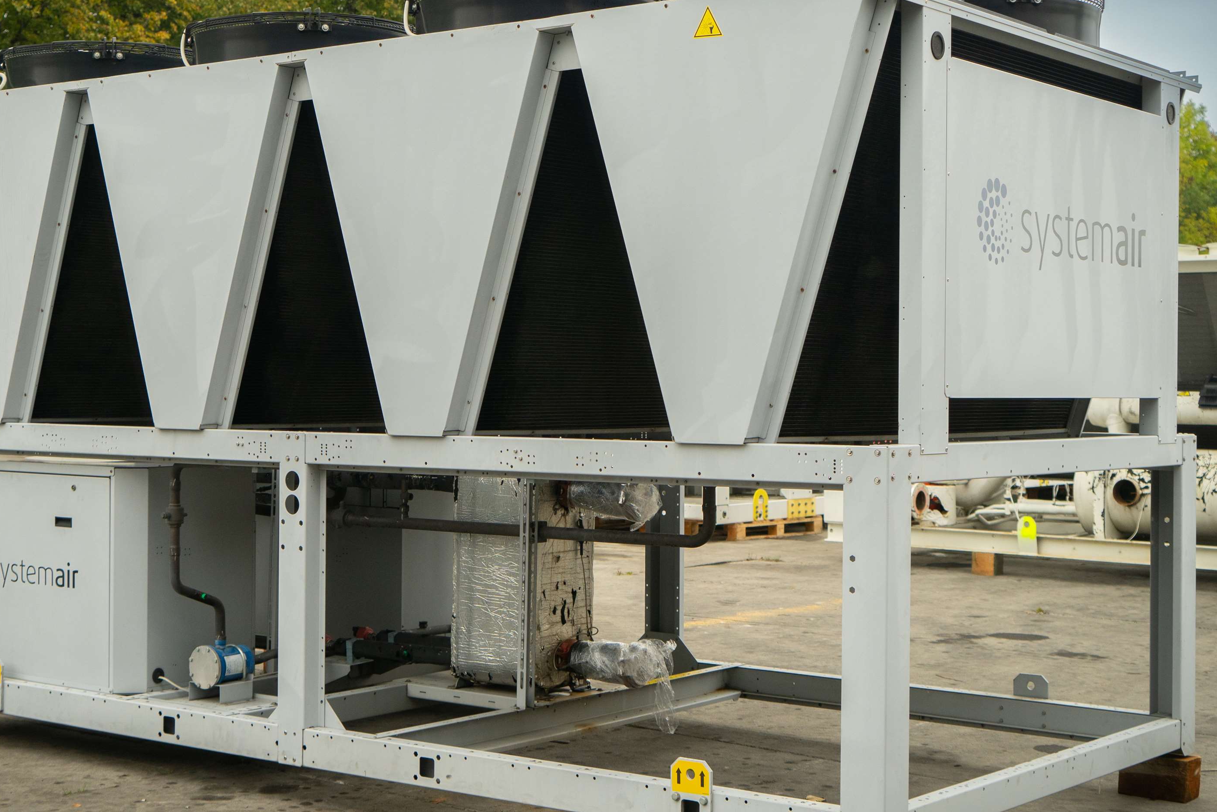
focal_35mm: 57
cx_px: 509
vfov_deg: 23.8
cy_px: 384
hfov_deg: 35.0
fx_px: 1927
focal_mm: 39
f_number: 4.5
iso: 400
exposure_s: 1/100
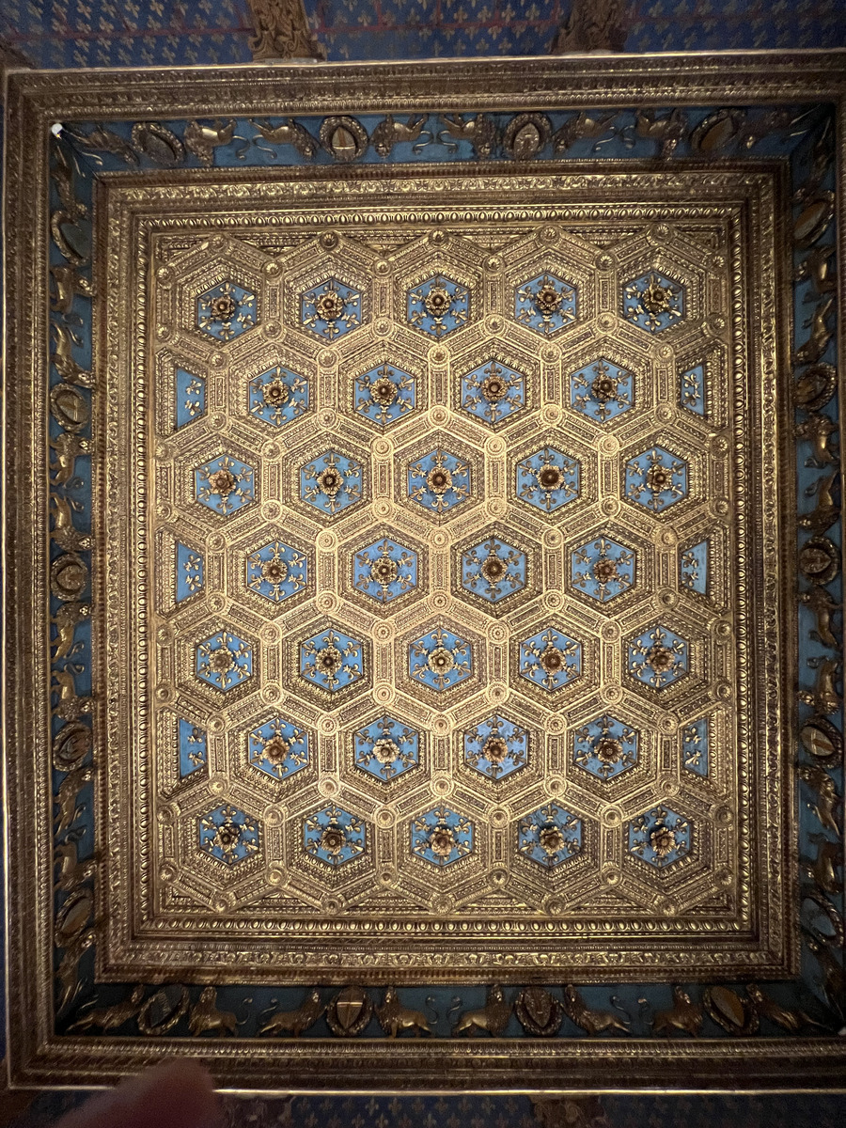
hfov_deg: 89.9
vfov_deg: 106.2
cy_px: 564
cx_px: 423
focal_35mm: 13
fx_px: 424
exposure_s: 1/50
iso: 500
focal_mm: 1.57
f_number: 1.8
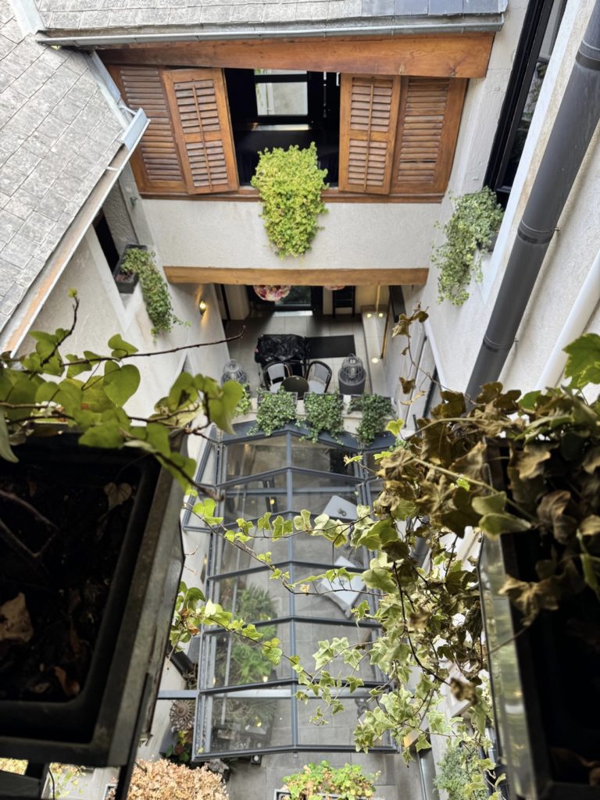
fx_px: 555
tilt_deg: -51.7
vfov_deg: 71.6
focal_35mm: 24
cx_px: 300
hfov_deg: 56.8
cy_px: 400
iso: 80
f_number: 1.78
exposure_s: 1/121
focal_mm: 6.76
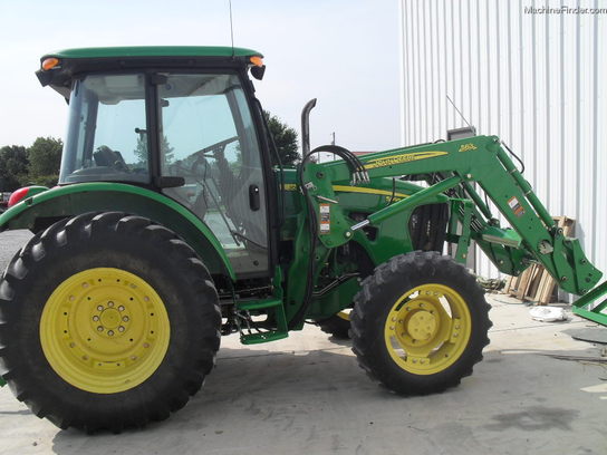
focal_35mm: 35
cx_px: 304
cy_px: 228
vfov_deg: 40.7
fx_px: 614
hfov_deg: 52.6
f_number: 8.4
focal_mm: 6.3
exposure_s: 1/250
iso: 100
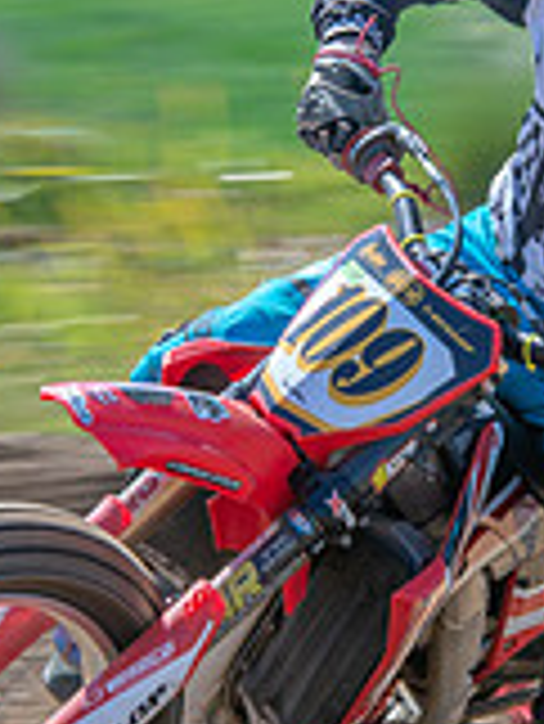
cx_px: 373
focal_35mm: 830
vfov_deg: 2.4
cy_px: 362
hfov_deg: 1.8
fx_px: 17369
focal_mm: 160
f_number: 8
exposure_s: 1/160
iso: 200
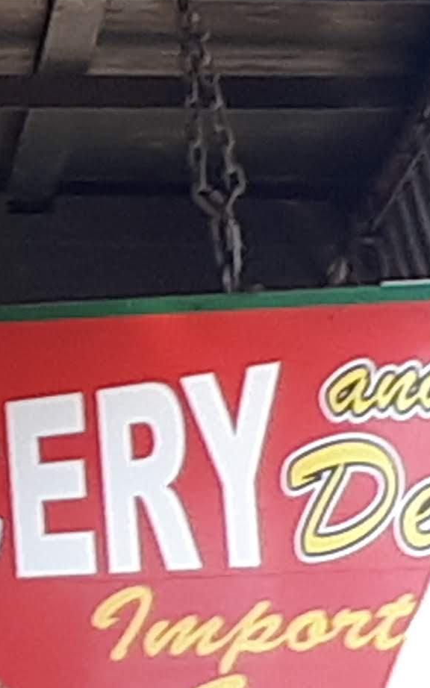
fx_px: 2682
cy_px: 455
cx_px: -503
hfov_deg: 8.6
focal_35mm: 143
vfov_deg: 14.6
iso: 40
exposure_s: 1/170
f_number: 1.9
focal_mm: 3.6
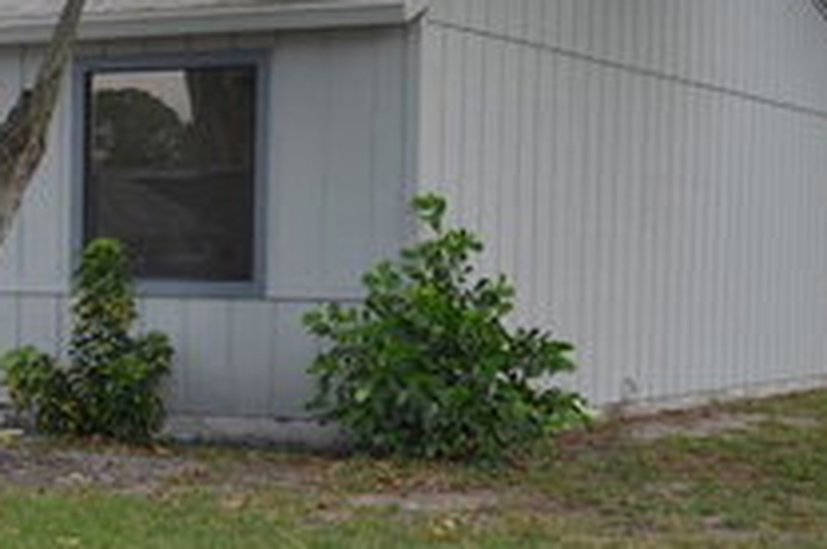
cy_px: 394
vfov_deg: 13.6
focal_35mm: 100
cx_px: -44
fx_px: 2297
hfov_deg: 19.7
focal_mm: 29
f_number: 5.6
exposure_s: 1/250
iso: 220
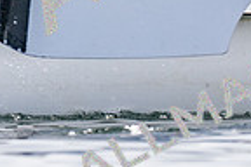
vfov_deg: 0.4
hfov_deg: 0.6
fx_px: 25293
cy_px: -129
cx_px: -113
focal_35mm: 3628
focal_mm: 600
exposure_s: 1/2500
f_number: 5
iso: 280
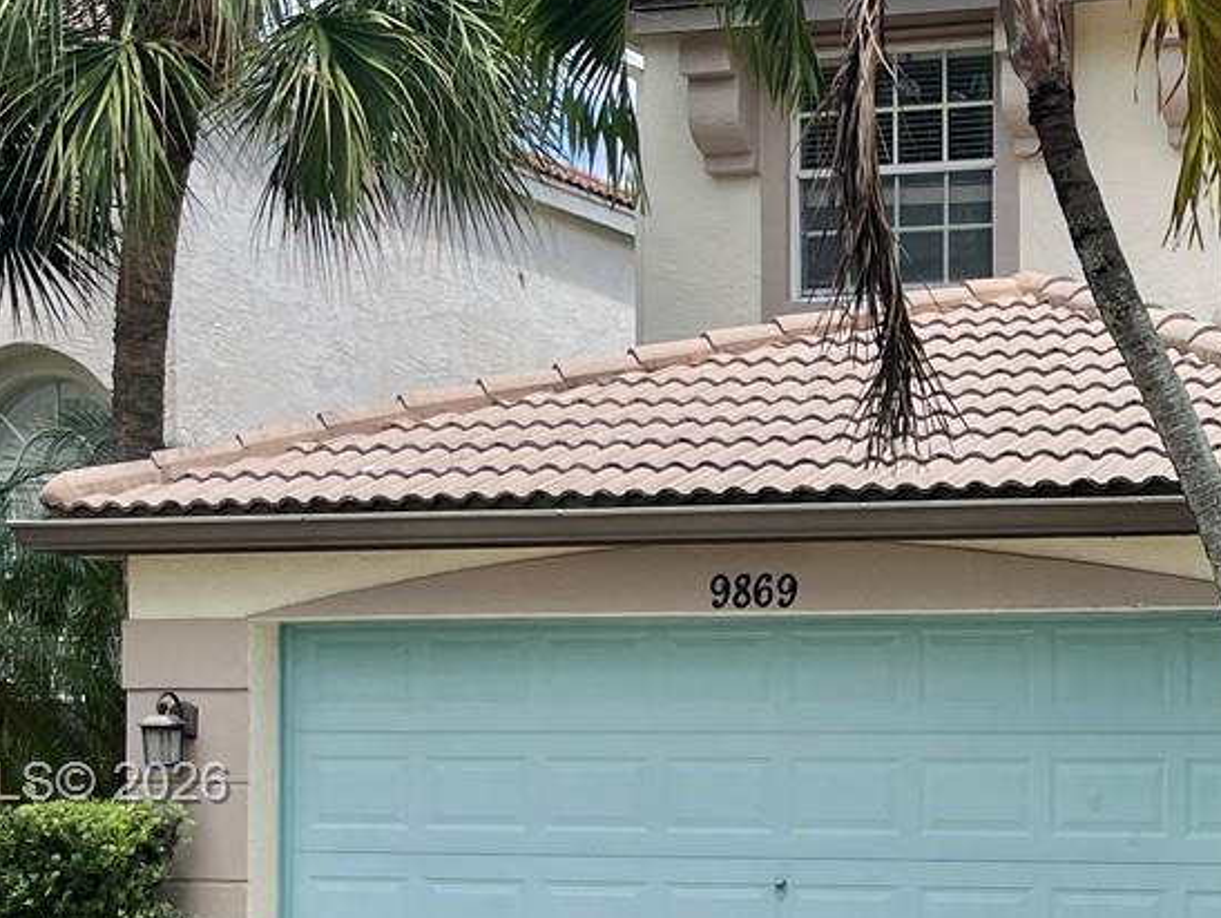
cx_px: 1319
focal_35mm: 76
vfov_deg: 19.1
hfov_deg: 24.1
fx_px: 2682
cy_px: 786
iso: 50
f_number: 1.6
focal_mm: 5.1
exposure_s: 1/1890
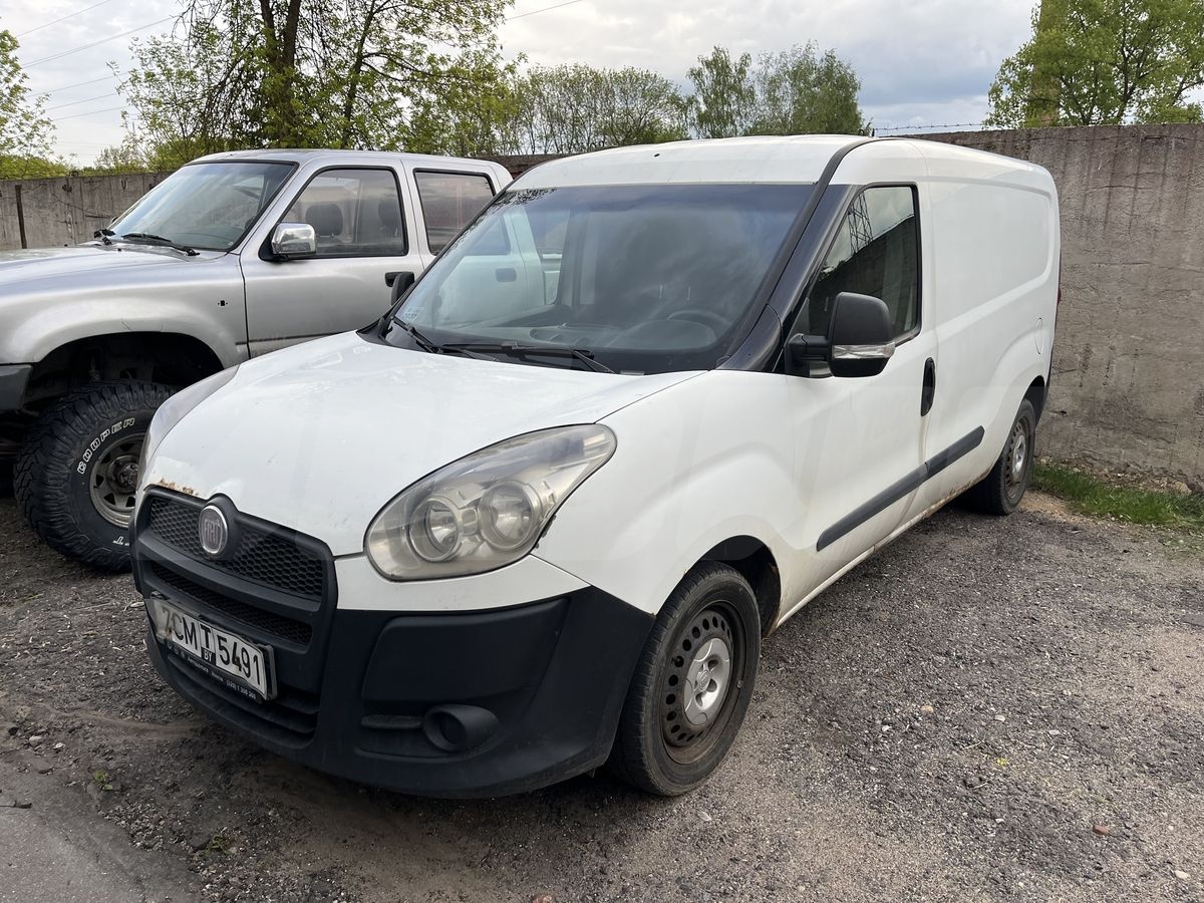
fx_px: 904
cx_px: 602
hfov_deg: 67.3
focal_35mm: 26
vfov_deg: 53.1
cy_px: 452
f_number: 1.6
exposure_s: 1/592
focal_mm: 5.1
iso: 50
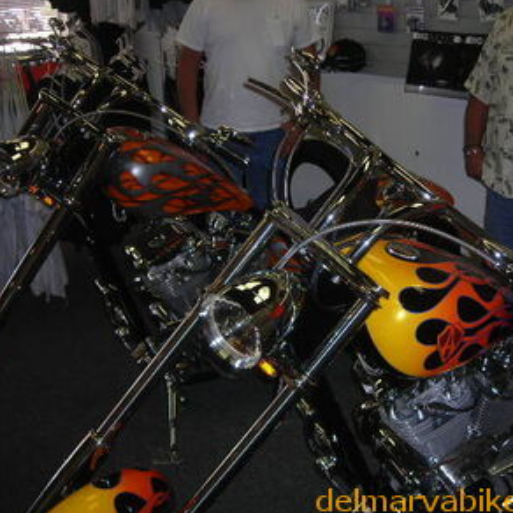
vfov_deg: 36.8
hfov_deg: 36.8
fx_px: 771
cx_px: 279
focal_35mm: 46
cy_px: 253
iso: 62
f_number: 3.2
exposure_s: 1/60.1
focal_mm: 6.3
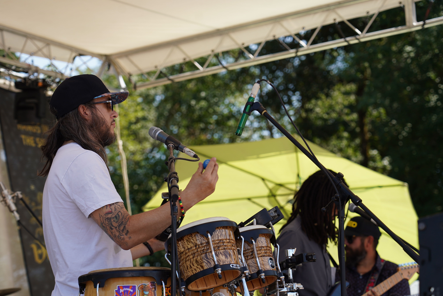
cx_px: 186
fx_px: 1526
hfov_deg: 16.5
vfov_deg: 11.1
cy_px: 161
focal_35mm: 124
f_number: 5
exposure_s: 1/250
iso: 100
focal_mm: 105
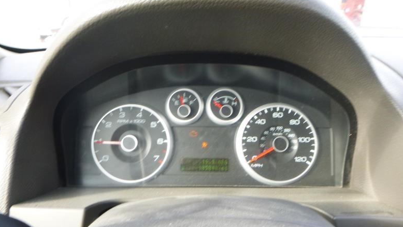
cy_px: 127
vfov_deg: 41.4
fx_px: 299
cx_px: 202
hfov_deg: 67.9
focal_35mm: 28
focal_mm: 4.5
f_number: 3.9
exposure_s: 1/60
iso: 250
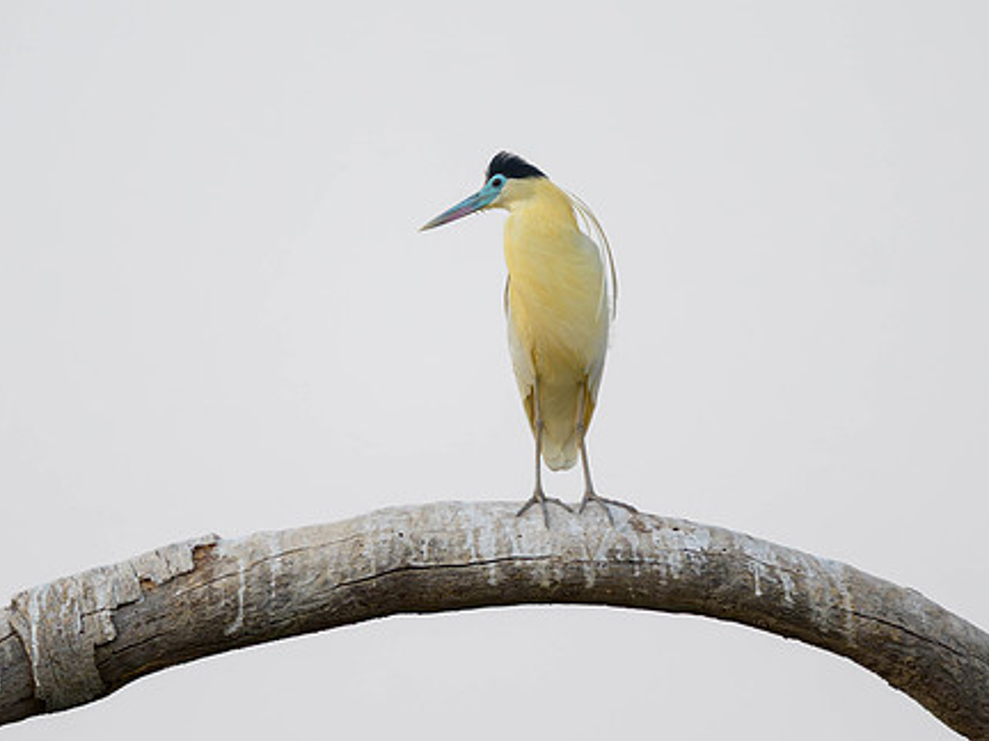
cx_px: 377
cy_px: 373
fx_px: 36942
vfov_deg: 1.2
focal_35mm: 1293
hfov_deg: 1.5
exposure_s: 1/200
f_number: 4
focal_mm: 560
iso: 640
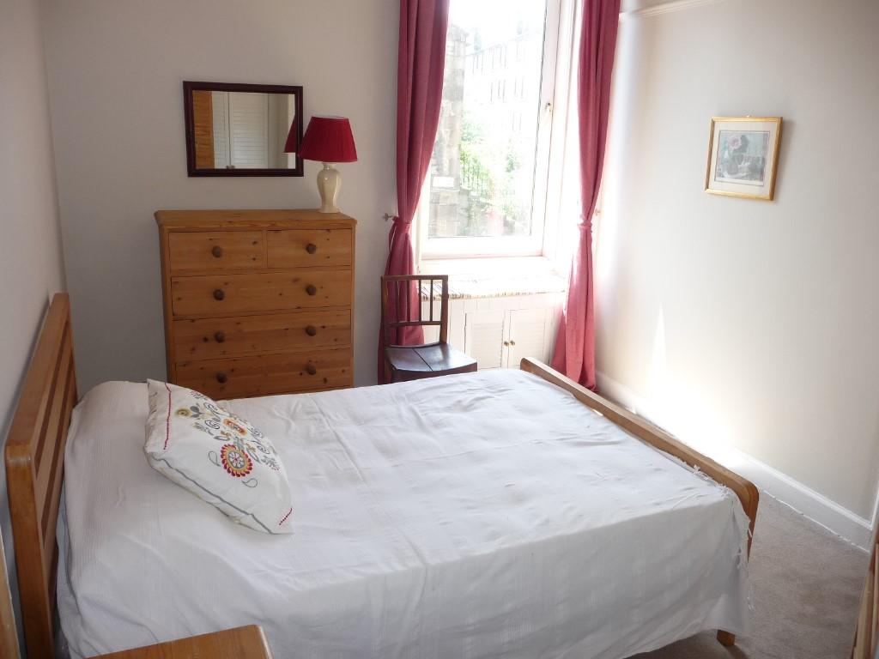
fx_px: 711
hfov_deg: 63.4
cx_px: 440
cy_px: 330
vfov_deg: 49.7
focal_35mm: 28
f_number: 3.3
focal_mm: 4.7
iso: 100
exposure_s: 1/50
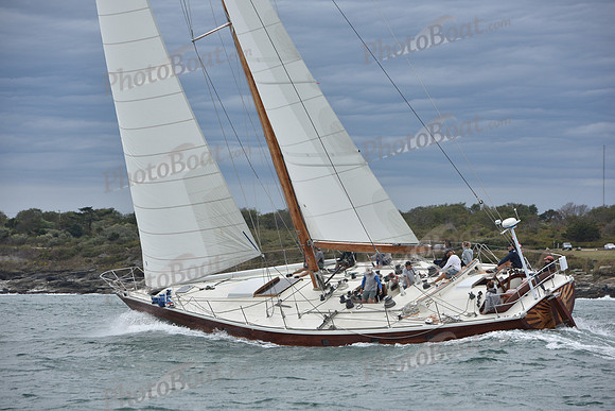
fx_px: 2905
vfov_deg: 8.1
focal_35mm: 170
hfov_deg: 12.1
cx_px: 308
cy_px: 206
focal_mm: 170
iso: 400
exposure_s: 1/1000
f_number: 8
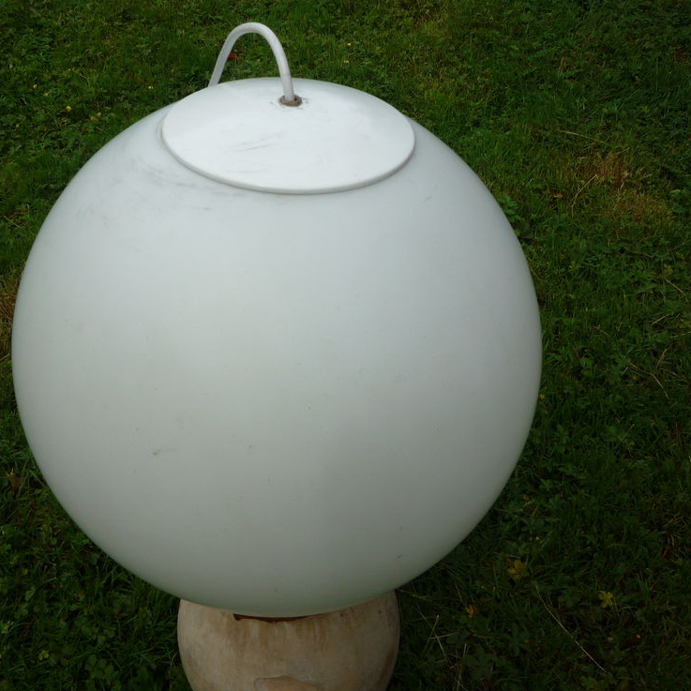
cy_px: 342
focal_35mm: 36
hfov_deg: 45.9
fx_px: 813
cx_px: 293
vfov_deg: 46.0
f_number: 5
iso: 100
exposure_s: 1/400
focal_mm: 5.2
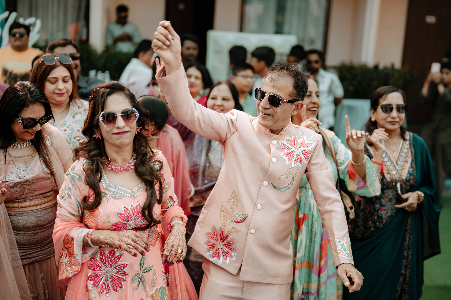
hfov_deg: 39.6
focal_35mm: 50
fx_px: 626
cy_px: 150
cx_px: 226
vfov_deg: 27.0
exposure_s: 1/1000
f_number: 1.4
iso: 80
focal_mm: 50
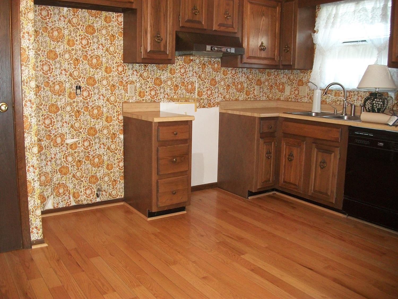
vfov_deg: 44.1
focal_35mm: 32
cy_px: 150
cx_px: 199
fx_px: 368
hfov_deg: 56.8
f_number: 2.9
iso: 240
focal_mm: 5.7
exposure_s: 1/30
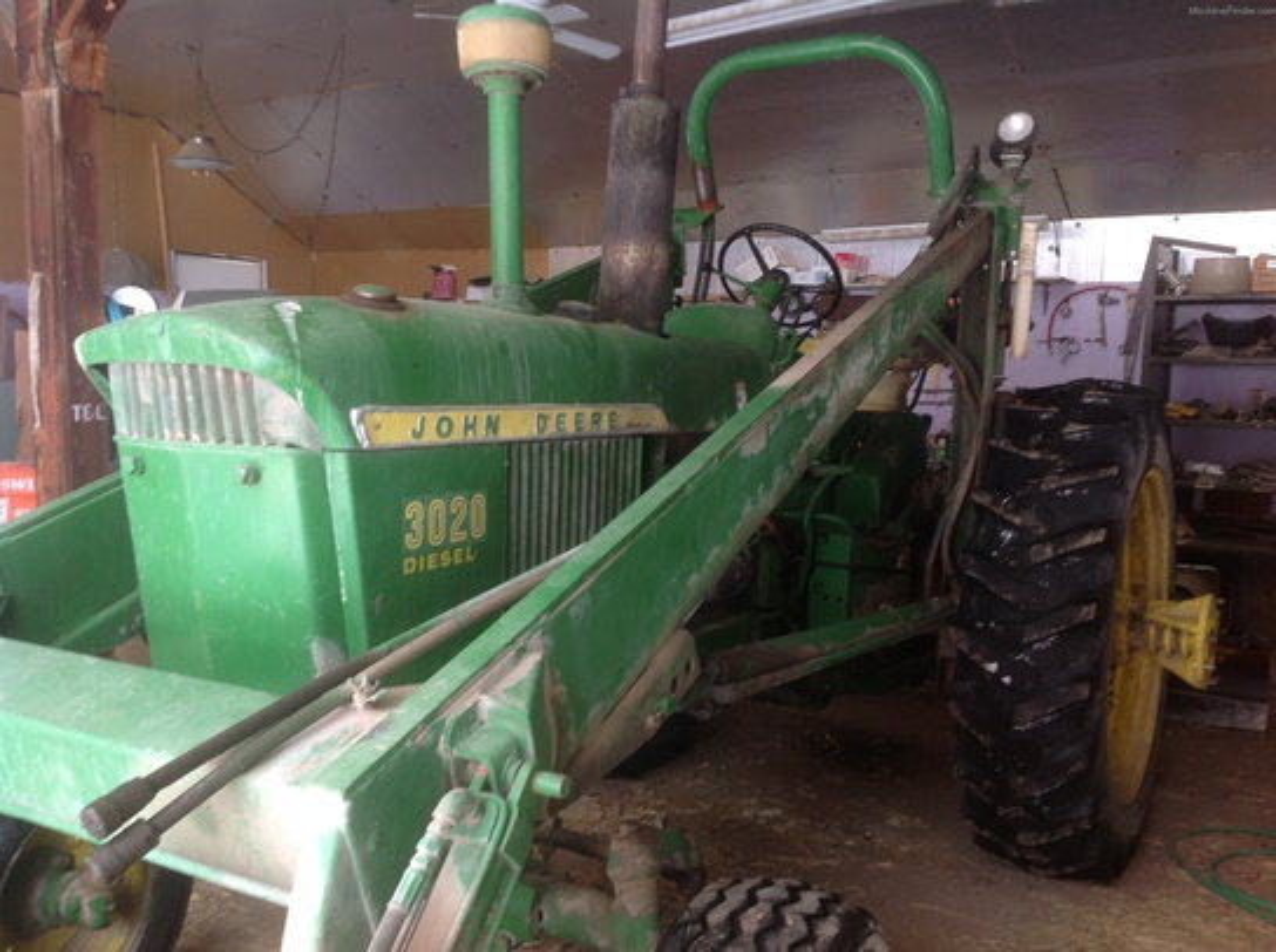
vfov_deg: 40.6
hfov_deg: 52.7
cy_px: 476
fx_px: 1288
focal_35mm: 35
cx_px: 638
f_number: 2.4
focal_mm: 4.28
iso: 64
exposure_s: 1/40
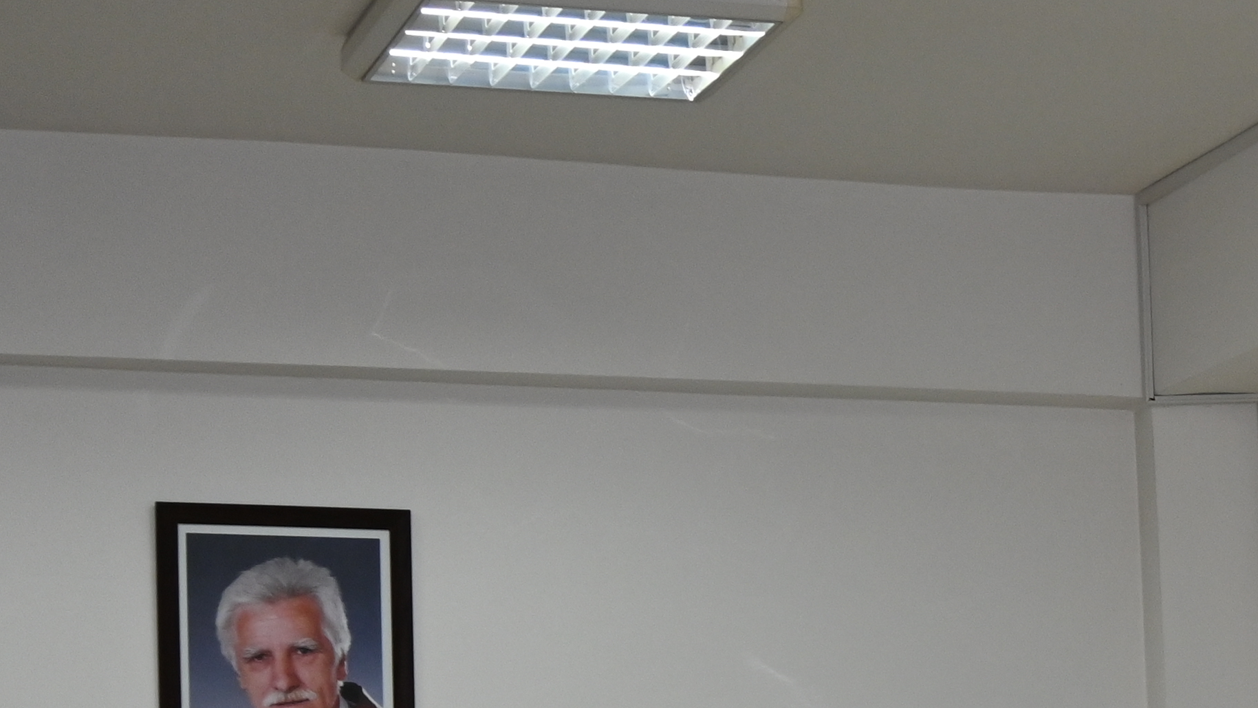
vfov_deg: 9.9
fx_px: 3990
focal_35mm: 120
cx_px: 1503
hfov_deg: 17.1
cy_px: 985
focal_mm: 25
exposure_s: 1/100
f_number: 4.2
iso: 400
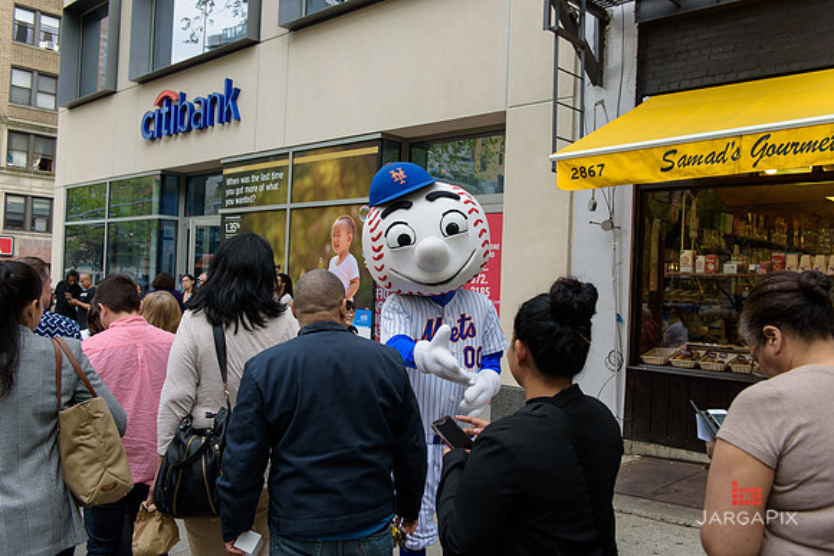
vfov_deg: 41.1
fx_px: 741
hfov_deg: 58.7
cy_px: 278
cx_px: 417
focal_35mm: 32
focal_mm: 32
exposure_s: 1/250
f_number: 4
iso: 200
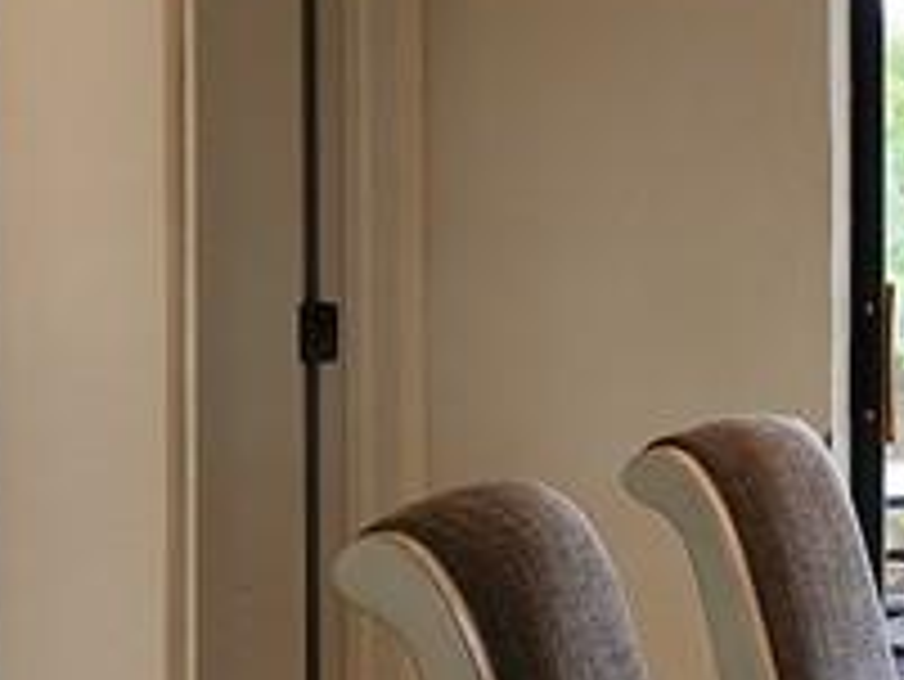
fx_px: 3057
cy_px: 225
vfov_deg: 12.7
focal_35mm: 117
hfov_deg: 15.2
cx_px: 1475
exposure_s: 1/120
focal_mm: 6.4
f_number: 1.8
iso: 64
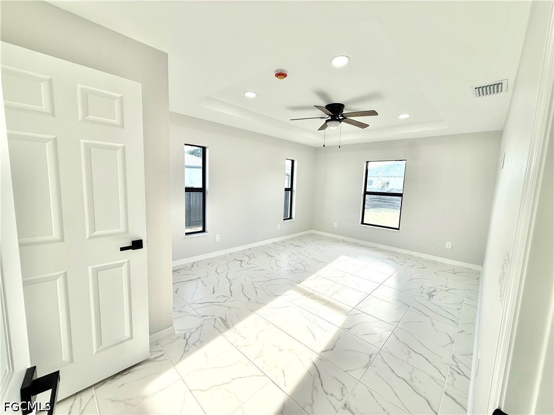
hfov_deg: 102.1
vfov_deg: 85.7
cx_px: 277
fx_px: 224
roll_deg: -2.6
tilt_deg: -5.7
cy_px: 208
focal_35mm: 14
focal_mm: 2.22
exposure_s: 1/296
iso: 64
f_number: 2.2
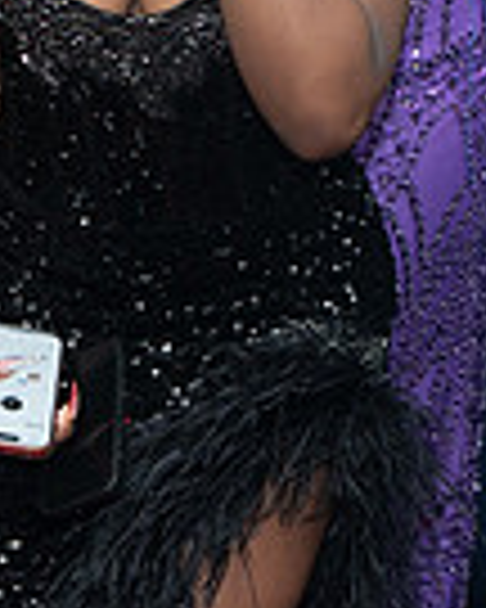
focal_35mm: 156
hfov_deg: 9.6
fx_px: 2805
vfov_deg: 12.1
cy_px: -133
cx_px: -219
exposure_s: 1/125
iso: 640
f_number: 3.5
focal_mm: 29
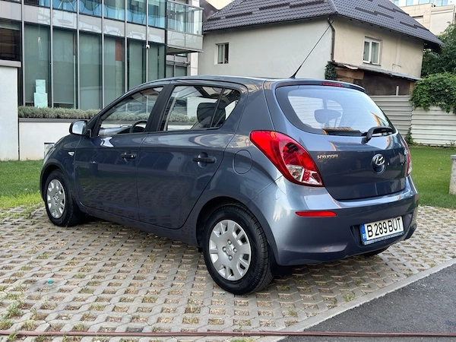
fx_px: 501
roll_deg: -1.2
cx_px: 228
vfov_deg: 37.7
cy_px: 171
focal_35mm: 38
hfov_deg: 49.0
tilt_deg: -6.1
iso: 80
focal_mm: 6.76
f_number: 1.78
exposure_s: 1/122
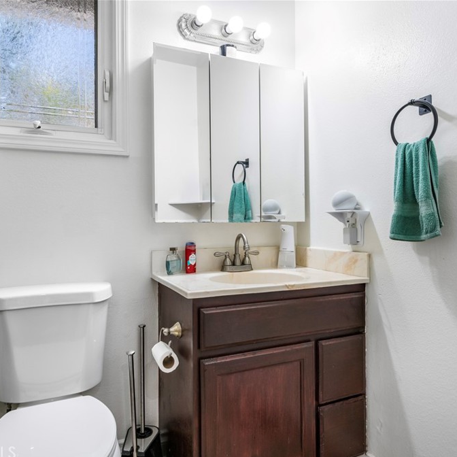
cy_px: 231
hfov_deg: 67.9
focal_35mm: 23
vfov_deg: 68.1
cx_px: 203
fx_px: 338
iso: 400
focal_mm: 17.5
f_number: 7.1
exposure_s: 1/60
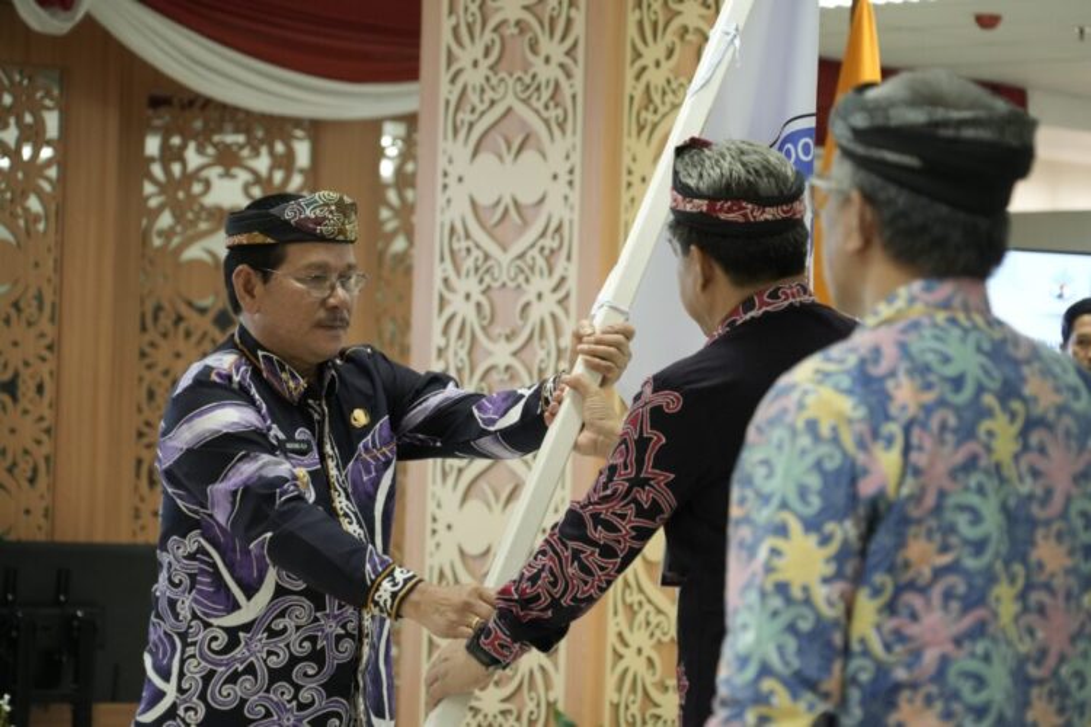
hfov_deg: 15.1
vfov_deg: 10.1
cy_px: 364
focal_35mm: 136
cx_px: 546
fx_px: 4121
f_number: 6.3
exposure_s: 1/100
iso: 4000
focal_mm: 136
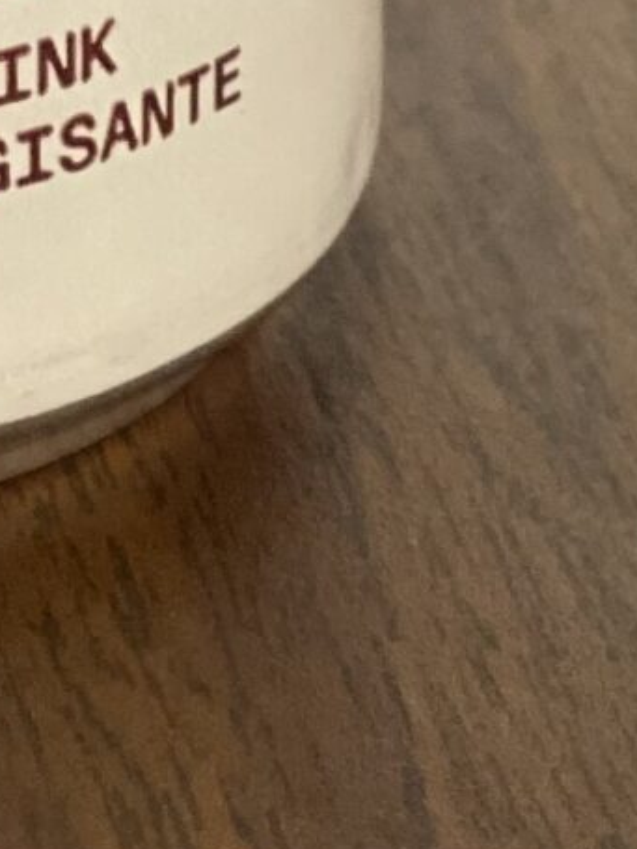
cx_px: -264
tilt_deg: -15.4
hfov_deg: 5.1
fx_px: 7164
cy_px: -1508
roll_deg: +0.7
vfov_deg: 6.3
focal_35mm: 292
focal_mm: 6
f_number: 2
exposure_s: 1/40
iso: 125
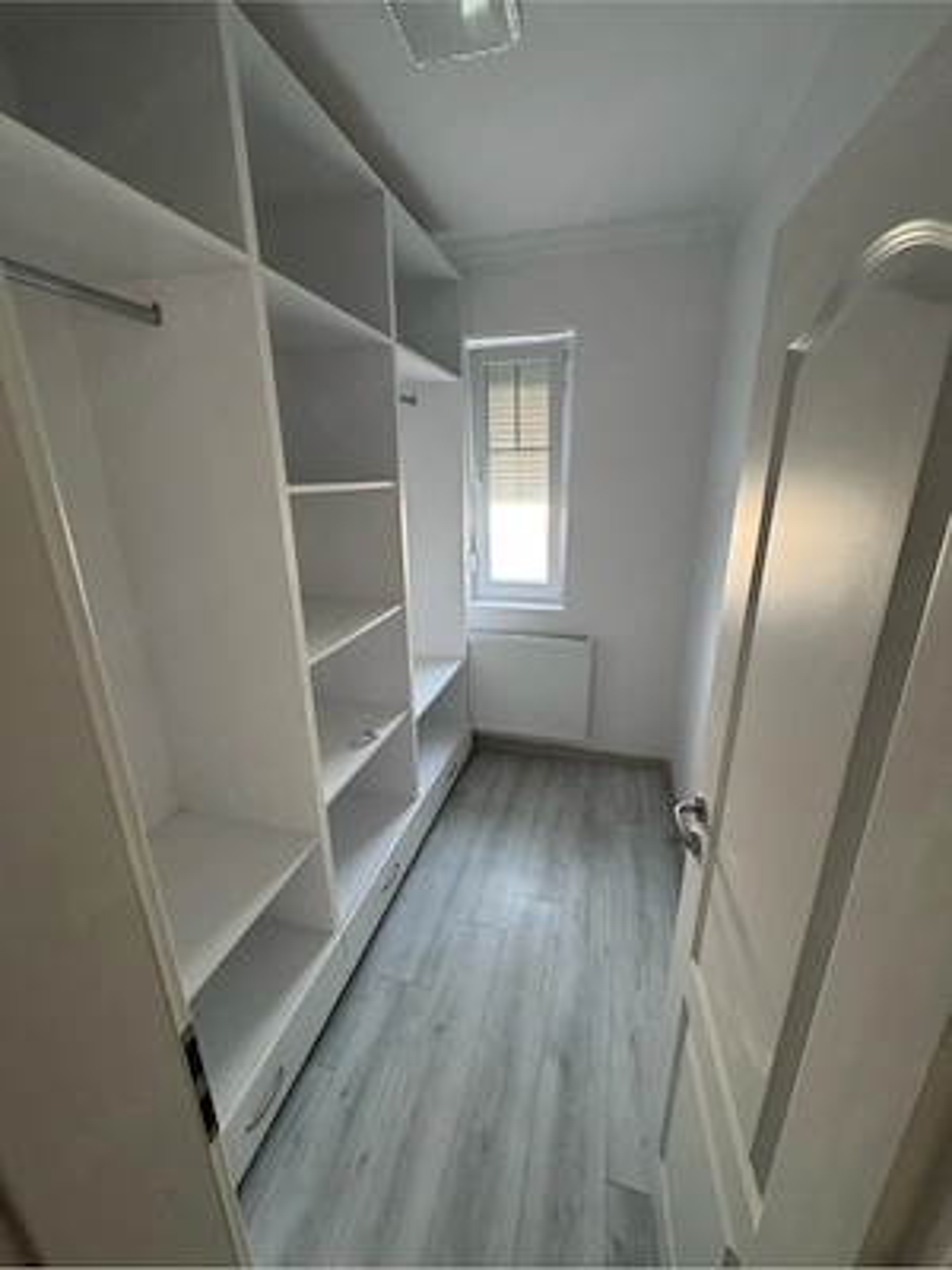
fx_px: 513
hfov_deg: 85.7
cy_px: 635
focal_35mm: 14
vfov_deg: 102.1
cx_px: 476
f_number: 2.2
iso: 250
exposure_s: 1/50
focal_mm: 2.22
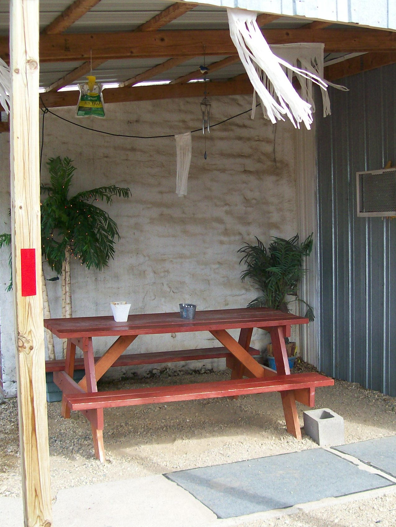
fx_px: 747
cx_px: 254
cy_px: 266
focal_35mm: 49
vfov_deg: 38.9
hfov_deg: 29.5
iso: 80
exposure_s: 1/365
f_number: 2.7
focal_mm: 6
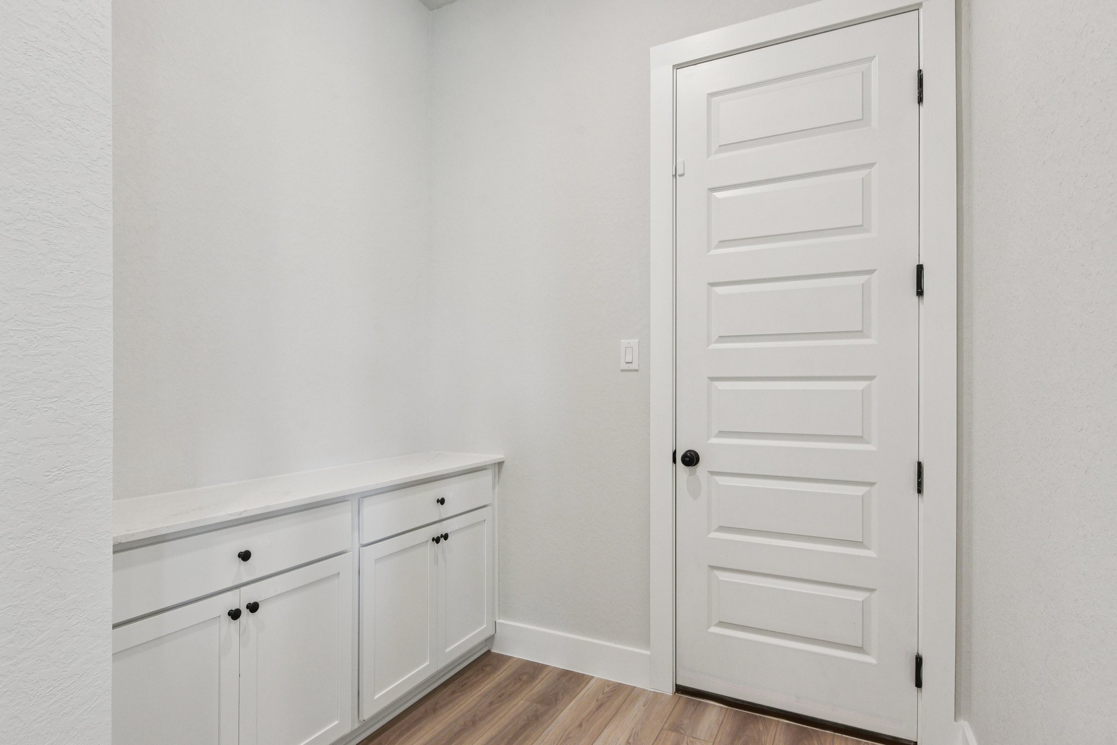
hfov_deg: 90.0
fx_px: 558
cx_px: 558
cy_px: 372
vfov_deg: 67.4
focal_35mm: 18
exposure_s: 1/20
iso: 1100
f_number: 8
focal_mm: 18
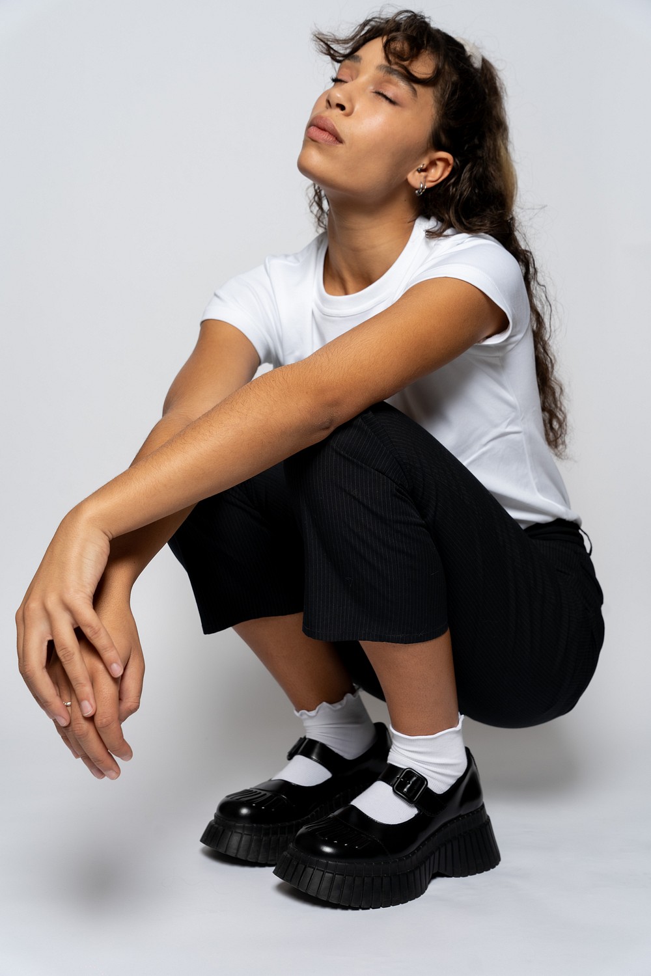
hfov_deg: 29.9
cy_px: 488
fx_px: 1221
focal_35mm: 45
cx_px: 326
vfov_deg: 43.6
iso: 100
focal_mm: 45
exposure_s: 1/125
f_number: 5.6
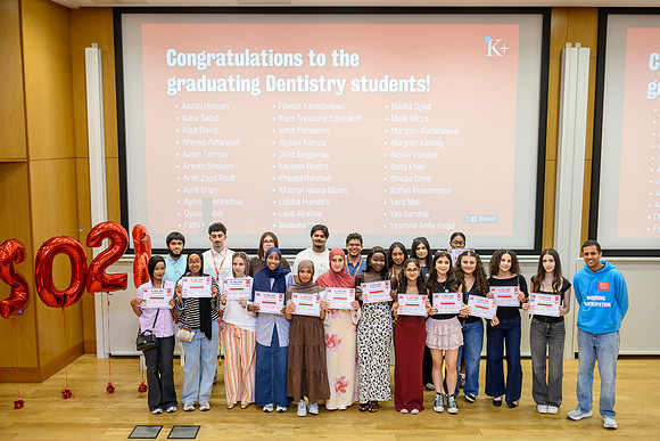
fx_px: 660
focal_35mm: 36
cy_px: 220
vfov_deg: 36.9
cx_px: 330
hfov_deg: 53.1
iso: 2000
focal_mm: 35
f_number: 2.8
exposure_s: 1/200
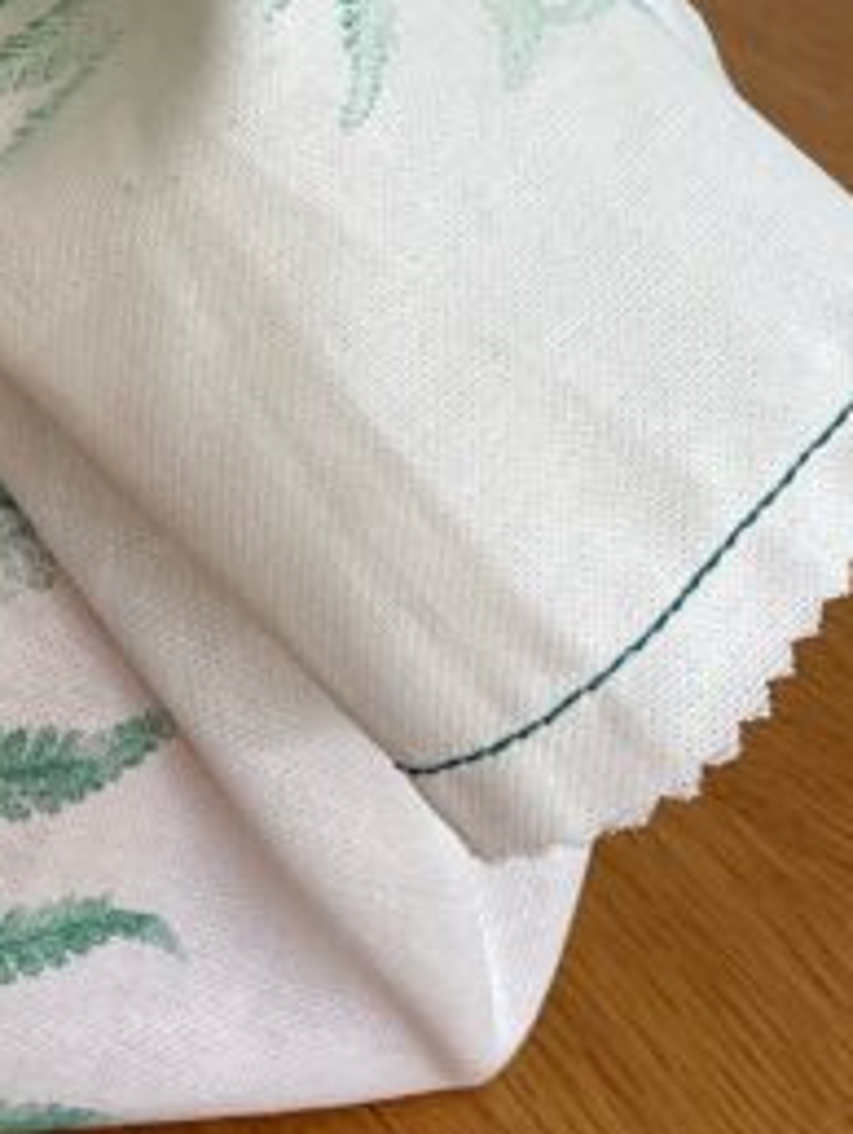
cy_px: 35
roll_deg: +3.4
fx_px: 3379
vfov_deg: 18.6
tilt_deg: -22.5
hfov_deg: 13.5
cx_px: -440
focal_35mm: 103
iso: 64
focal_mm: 4.2
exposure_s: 1/121
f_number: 1.6
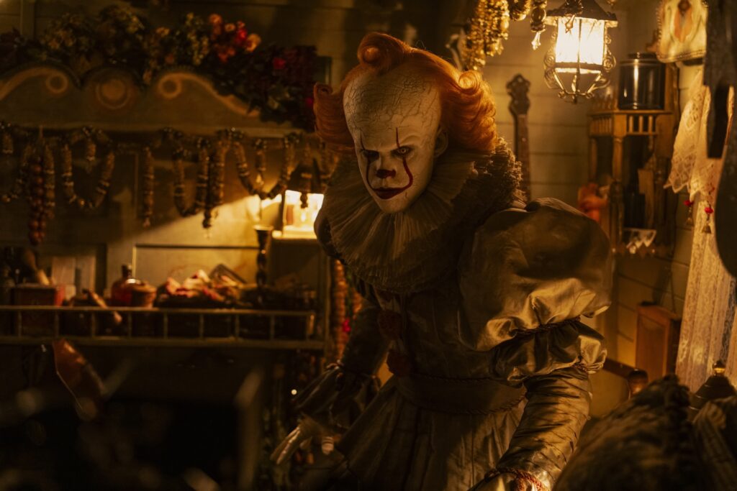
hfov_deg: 39.6
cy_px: 246
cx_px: 368
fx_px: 1024
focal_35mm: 50
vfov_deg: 27.0
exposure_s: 1/100
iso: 4000
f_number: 1.8
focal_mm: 33
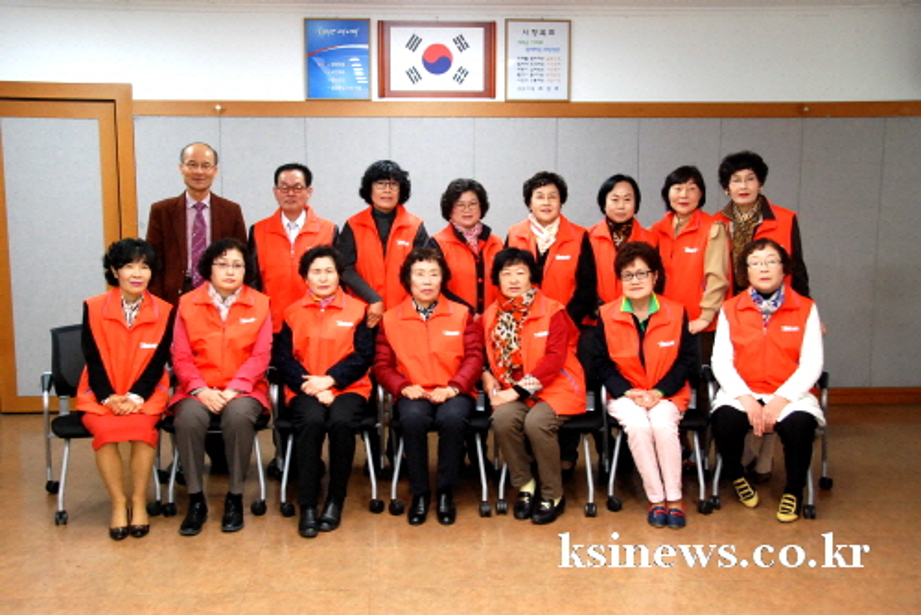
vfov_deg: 34.3
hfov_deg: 49.5
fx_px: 998
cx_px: 460
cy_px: 308
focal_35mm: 39
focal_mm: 26
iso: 1000
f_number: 5
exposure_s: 1/60
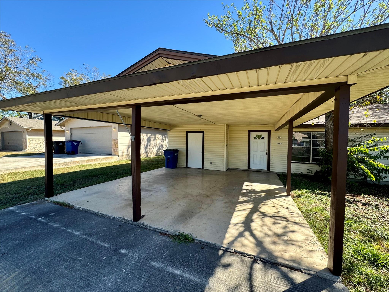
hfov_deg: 102.1
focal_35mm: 14
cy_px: 146
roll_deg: +0.0
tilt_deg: -3.2
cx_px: 194
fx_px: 157
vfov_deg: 85.7
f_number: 2.2
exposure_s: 1/448
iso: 40
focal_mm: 2.22
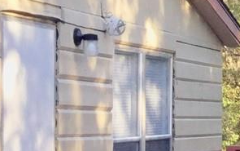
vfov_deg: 7.4
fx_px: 1165
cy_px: 147
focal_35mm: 178
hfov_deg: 9.9
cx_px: 627
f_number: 2.4
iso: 25
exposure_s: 1/156
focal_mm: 3.3
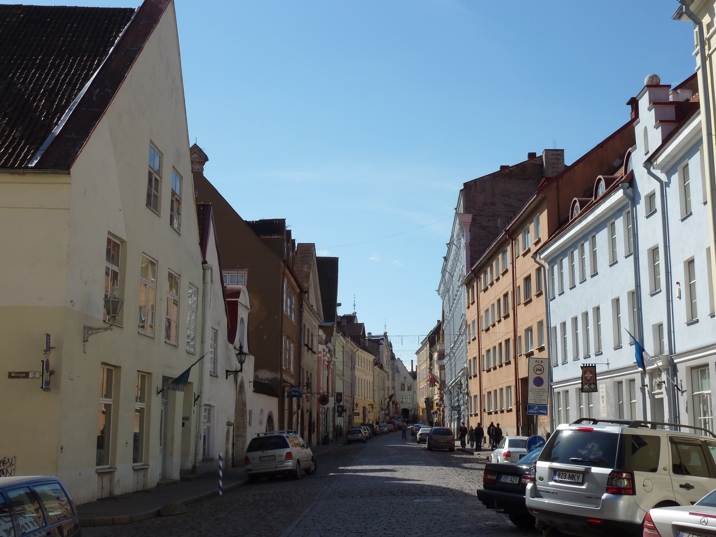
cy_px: 268
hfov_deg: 42.1
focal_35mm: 45
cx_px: 358
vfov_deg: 32.2
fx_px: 931
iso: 80
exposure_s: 1/500
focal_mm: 7.3
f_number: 5.6
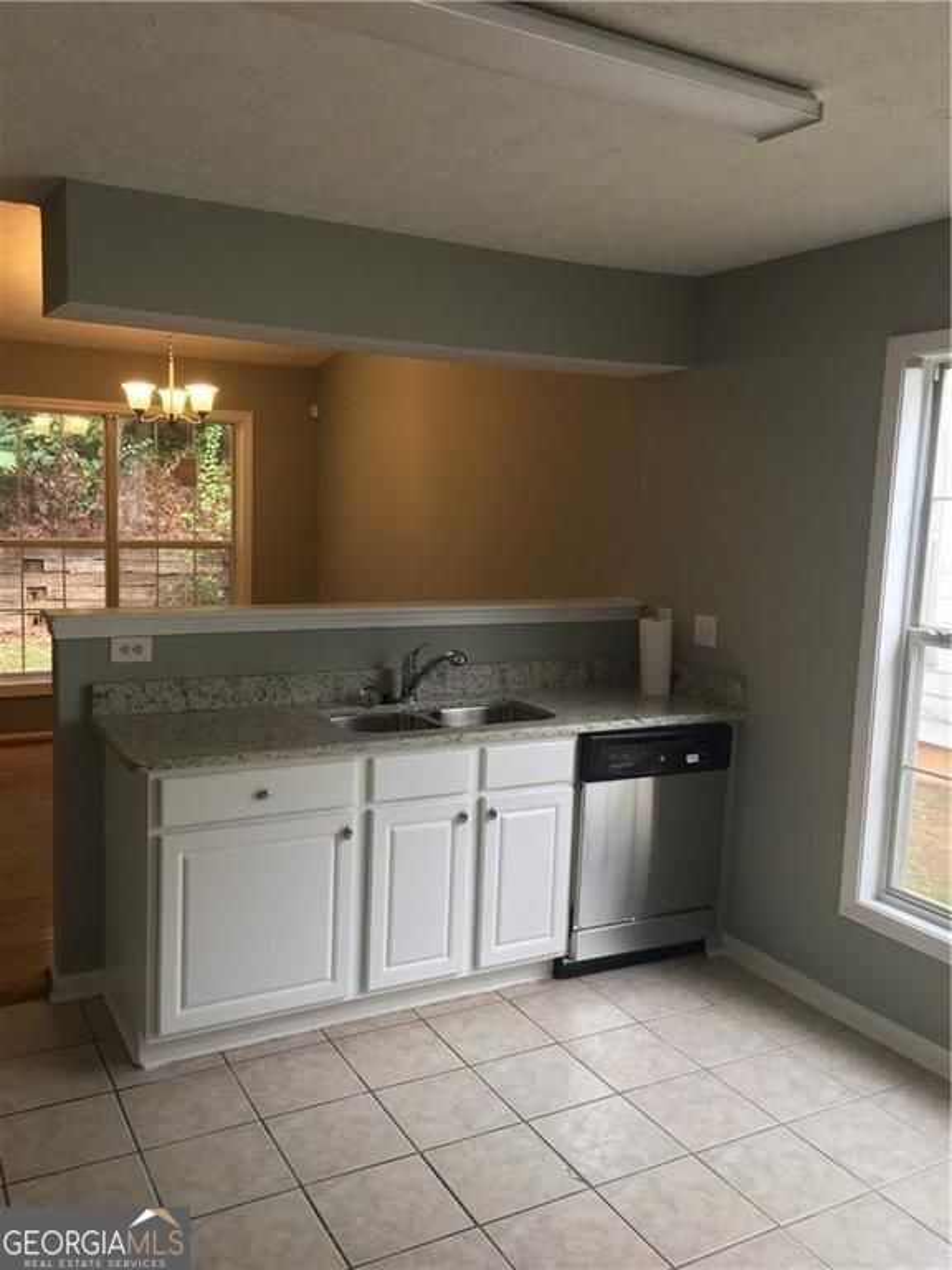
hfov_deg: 48.2
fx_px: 1063
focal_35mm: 29
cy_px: 635
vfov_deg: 61.7
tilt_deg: -3.3
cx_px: 476
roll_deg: -1.7
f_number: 2.2
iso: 64
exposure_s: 1/30
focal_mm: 4.15
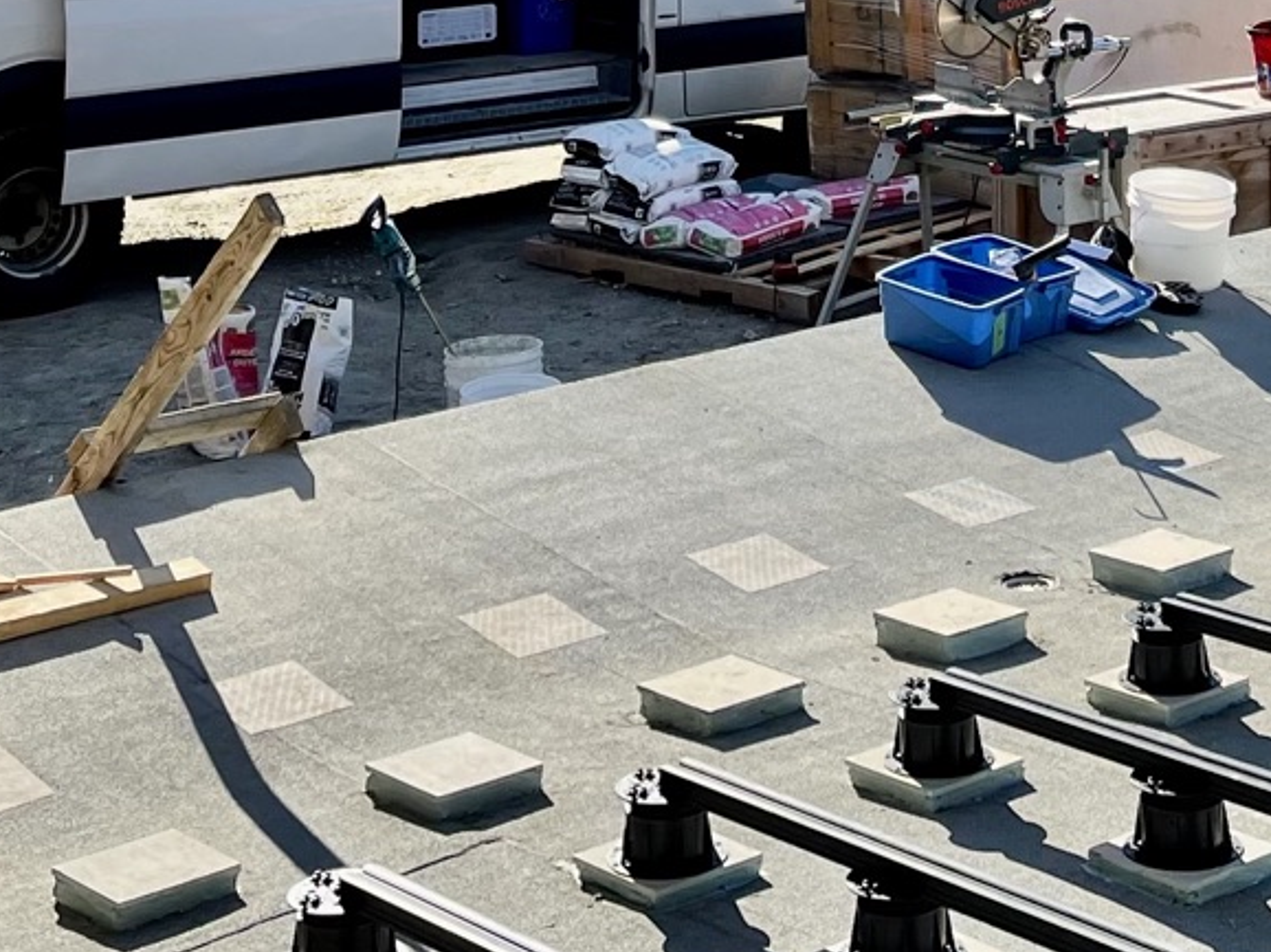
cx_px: 1007
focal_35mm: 90
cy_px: -616
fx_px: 3303
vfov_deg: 14.8
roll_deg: +0.8
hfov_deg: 21.5
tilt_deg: +2.8
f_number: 1.6
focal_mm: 5.1
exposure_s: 1/2012
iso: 32
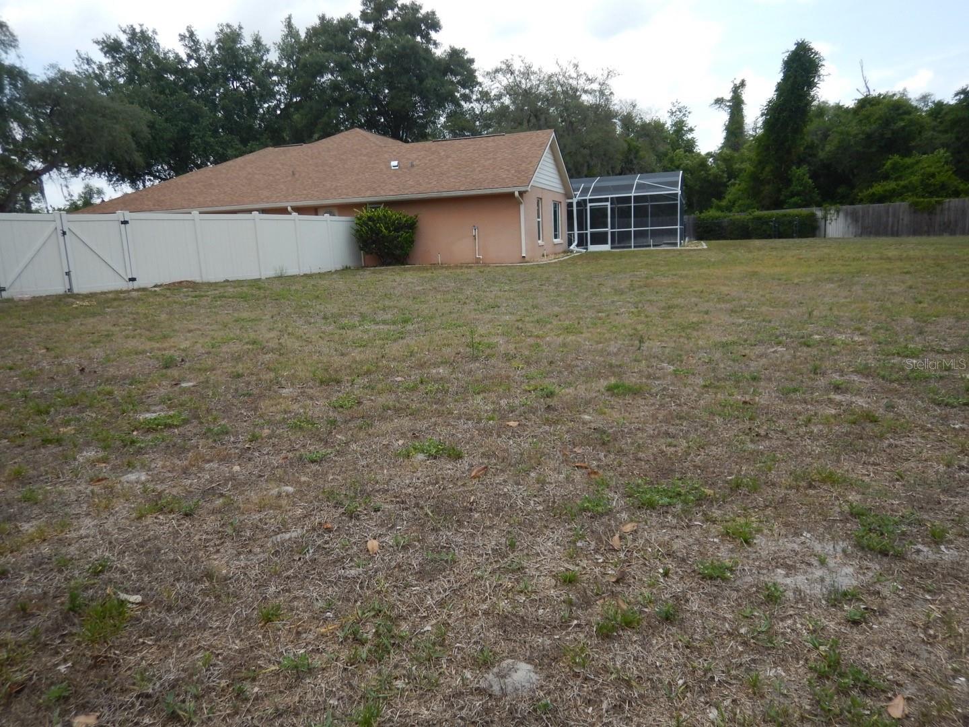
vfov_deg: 56.8
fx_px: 672
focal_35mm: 24
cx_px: 484
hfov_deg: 71.6
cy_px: 364
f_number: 2.8
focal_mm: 4.3
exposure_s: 1/1250
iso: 125
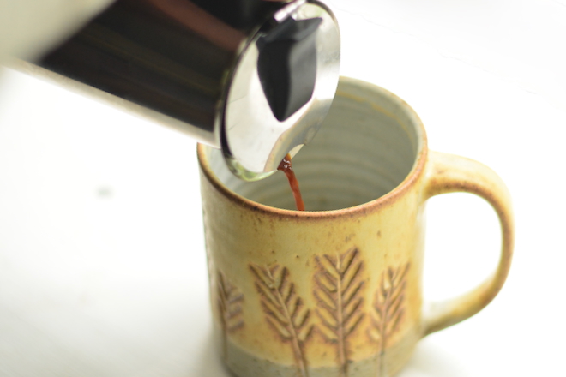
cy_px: 188
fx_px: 1179
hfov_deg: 27.0
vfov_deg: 18.2
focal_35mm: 75
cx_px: 283
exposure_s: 1/200
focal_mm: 50
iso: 800
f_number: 1.8
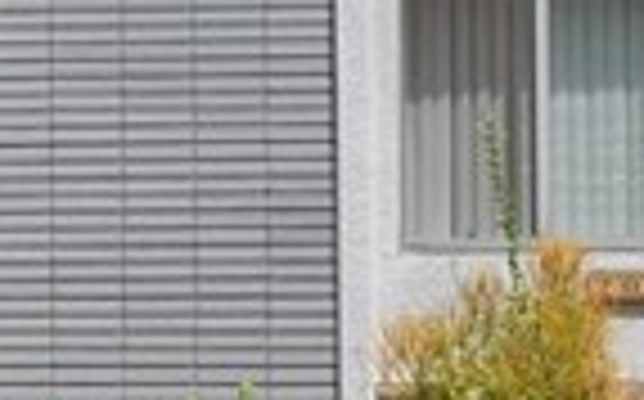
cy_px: 101
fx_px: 4996
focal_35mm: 285
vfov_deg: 4.6
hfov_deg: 7.4
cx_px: 108
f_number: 8
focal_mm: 26
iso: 100
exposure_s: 1/250
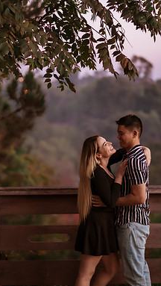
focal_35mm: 92
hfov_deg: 13.2
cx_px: 69
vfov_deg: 23.2
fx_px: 697
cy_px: 143
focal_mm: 58
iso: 1250
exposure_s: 1/500
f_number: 1.4
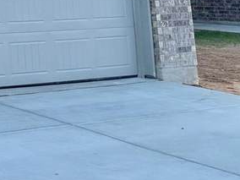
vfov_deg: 12.5
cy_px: -148
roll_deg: +1.1
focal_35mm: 108
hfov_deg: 15.2
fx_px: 749
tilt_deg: +8.3
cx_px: -218
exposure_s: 1/4184
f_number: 1.78
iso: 80
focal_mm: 6.86
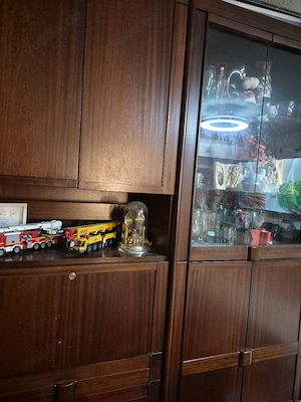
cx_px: 150
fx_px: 267
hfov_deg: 58.9
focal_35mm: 23
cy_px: 201
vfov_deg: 73.9
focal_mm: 5.4
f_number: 1.8
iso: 2000
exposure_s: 1/100
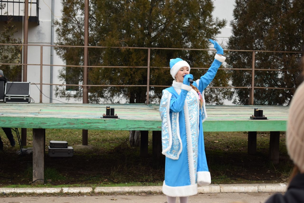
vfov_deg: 19.7
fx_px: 583
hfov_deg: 29.2
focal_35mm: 69
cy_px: 102
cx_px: 152
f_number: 5.3
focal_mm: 46
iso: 400
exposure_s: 1/60
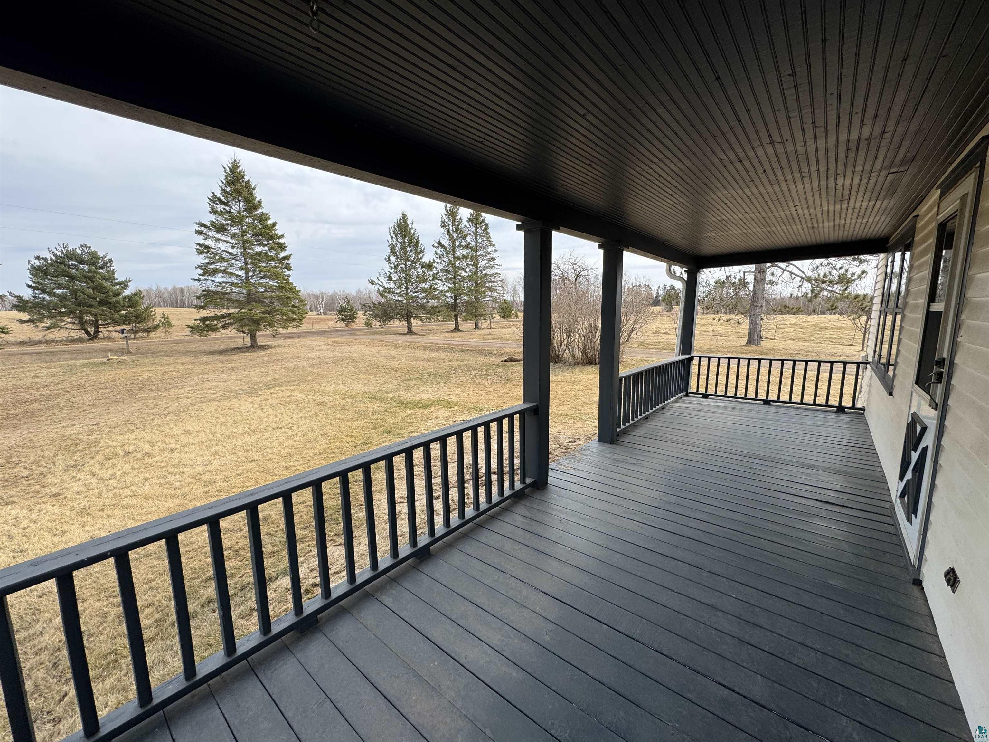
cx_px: 494
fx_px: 400
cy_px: 371
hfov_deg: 102.1
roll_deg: -1.2
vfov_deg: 85.7
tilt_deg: -4.7
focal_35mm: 14
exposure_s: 1/707
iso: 40
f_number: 2.2
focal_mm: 2.22
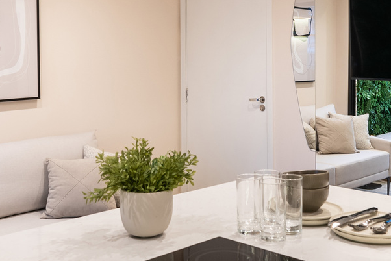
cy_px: 60
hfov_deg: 37.4
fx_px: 576
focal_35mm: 53
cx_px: 221
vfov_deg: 25.2
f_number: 6.3
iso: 100
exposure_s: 1/2.5
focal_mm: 14
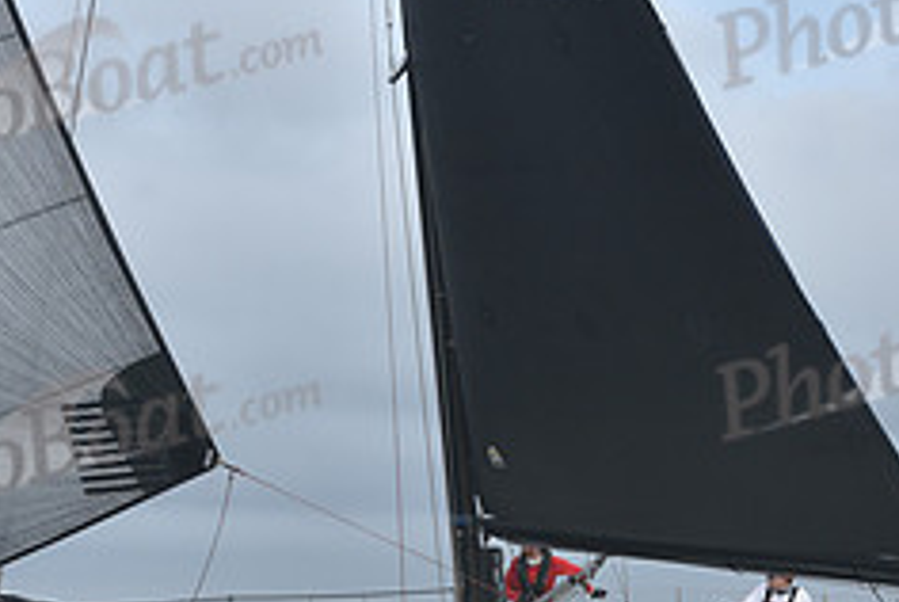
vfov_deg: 8.0
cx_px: 522
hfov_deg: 11.9
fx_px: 4300
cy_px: 592
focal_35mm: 172
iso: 200
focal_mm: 70
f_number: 5
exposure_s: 1/1250
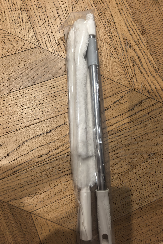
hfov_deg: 51.3
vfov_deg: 71.5
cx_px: 82
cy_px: 122
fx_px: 170
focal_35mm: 25
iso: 500
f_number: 2
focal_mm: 6.98
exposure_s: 1/33.3
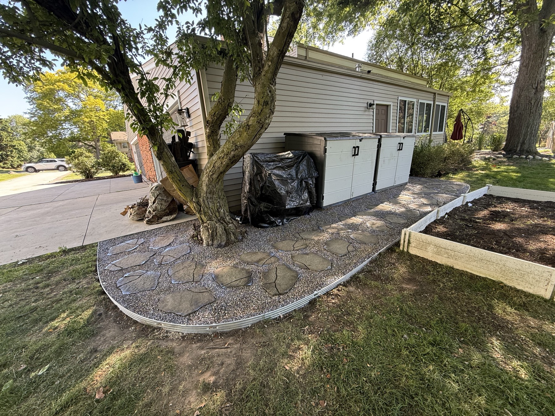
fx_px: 224
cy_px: 208
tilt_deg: -13.0
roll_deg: +3.4
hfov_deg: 102.1
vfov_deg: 85.7
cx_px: 278
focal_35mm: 14
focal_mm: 2.22
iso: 80
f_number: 2.2
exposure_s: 1/99
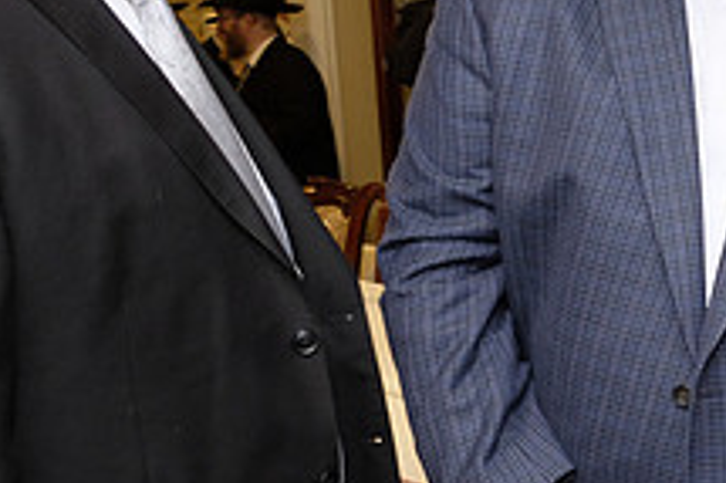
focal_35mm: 73
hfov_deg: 25.2
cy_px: 231
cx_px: 851
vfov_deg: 18.6
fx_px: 1471
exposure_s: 1/180
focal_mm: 18
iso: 800
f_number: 2.8
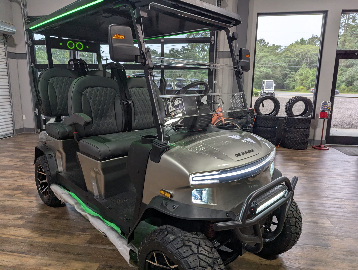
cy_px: 135
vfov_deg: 56.9
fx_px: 249
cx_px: 179
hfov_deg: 71.5
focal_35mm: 24
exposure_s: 1/180
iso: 61
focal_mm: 6.81
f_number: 1.85
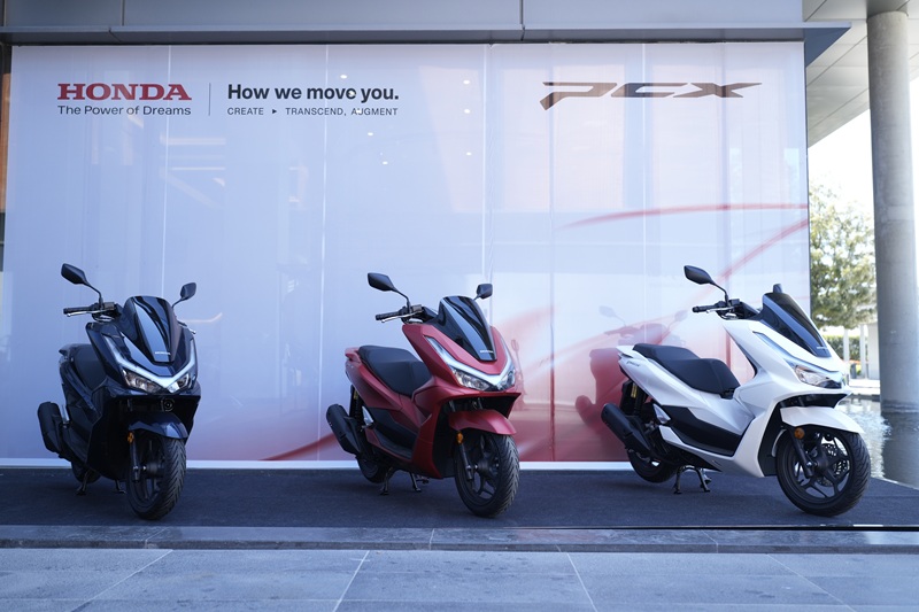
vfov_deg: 38.3
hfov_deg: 55.1
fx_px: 880
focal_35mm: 34
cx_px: 460
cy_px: 306
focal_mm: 34.5
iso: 250
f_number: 2.5
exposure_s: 1/500
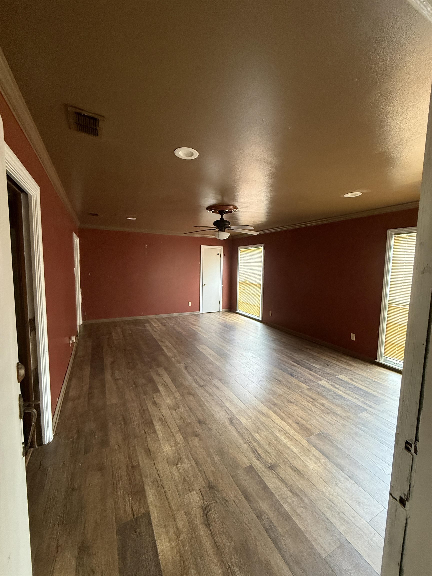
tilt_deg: -5.5
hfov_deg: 85.7
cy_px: 288
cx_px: 216
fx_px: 233
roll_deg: -1.9
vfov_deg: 102.1
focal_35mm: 14
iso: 500
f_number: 2.2
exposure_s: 1/60
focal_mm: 2.22
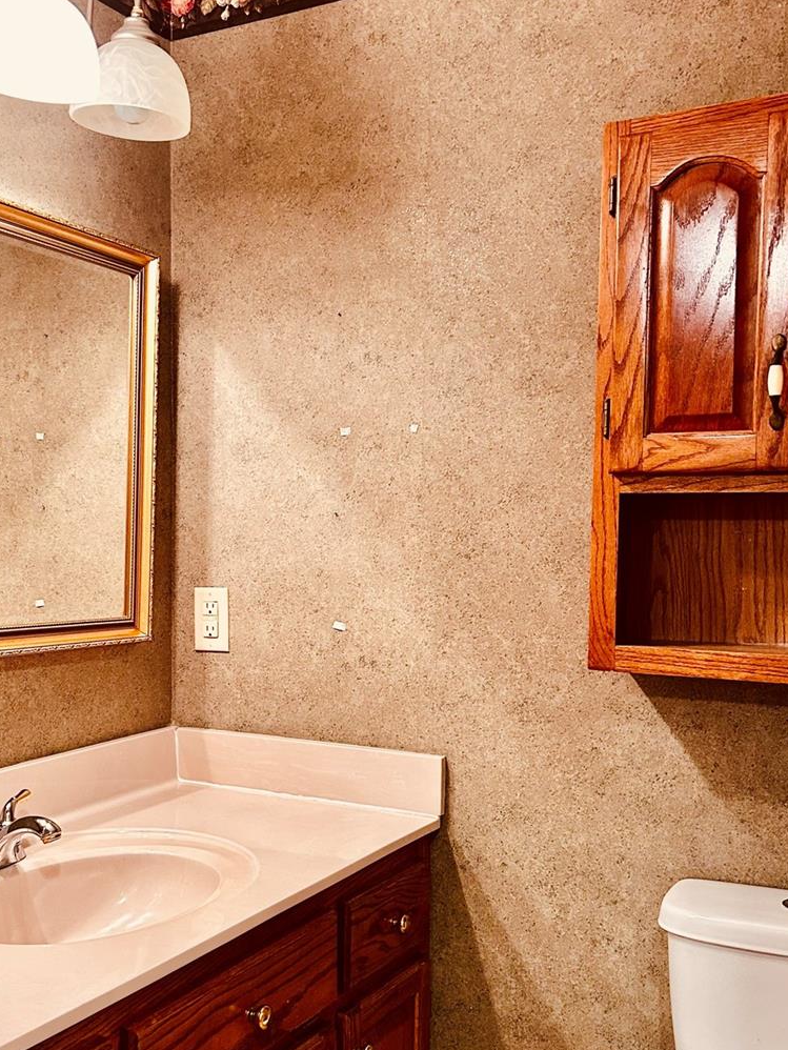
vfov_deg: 46.6
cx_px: 263
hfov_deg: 35.6
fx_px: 1214
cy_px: 603
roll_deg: +0.3
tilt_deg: -4.2
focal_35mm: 40
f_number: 1.5
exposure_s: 1/60
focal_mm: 5.7
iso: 200
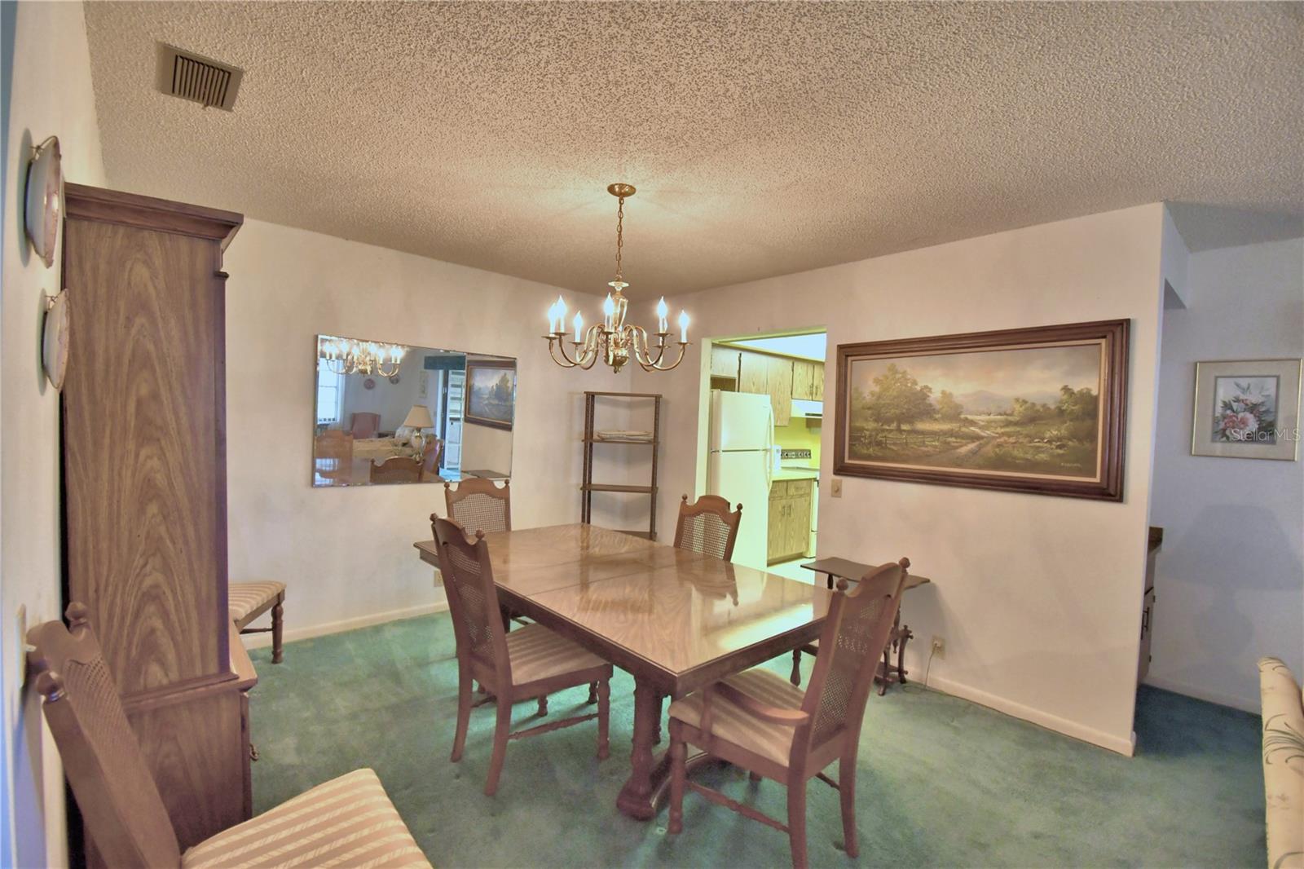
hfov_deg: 100.4
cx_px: 652
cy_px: 434
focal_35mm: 15
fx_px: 543
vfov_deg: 77.3
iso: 800
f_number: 4.5
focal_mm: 10
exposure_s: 1/30
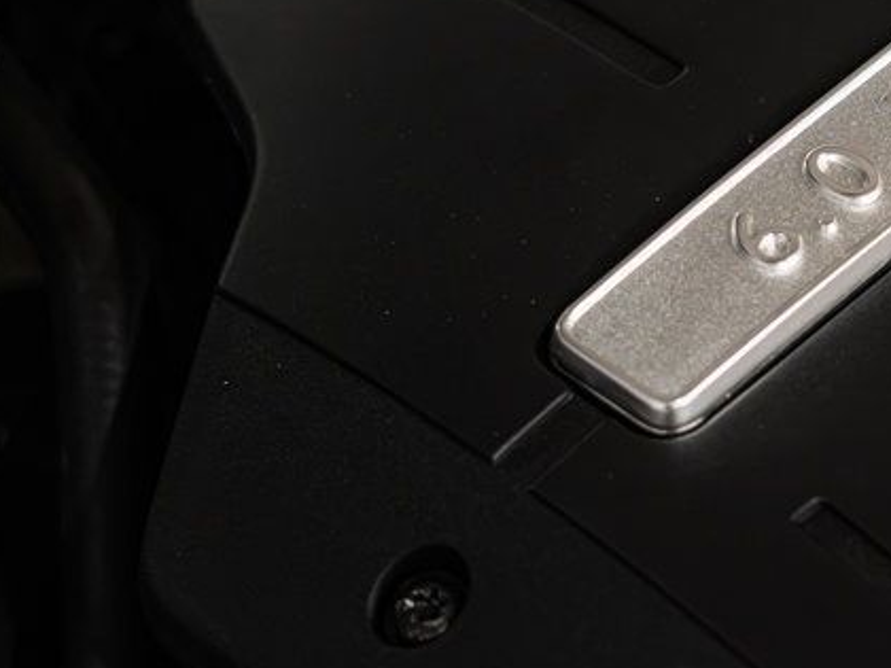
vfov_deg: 7.8
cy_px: 118
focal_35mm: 190
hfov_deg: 10.3
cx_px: 904
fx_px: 4891
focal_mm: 81
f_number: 4
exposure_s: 1/60
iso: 1000
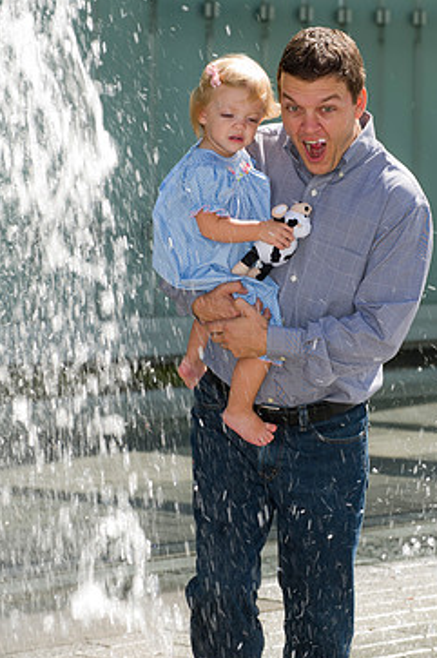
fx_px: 3396
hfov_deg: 7.4
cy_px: 292
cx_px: 267
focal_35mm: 186
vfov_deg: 11.1
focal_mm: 150
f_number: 6.3
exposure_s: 1/200
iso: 250
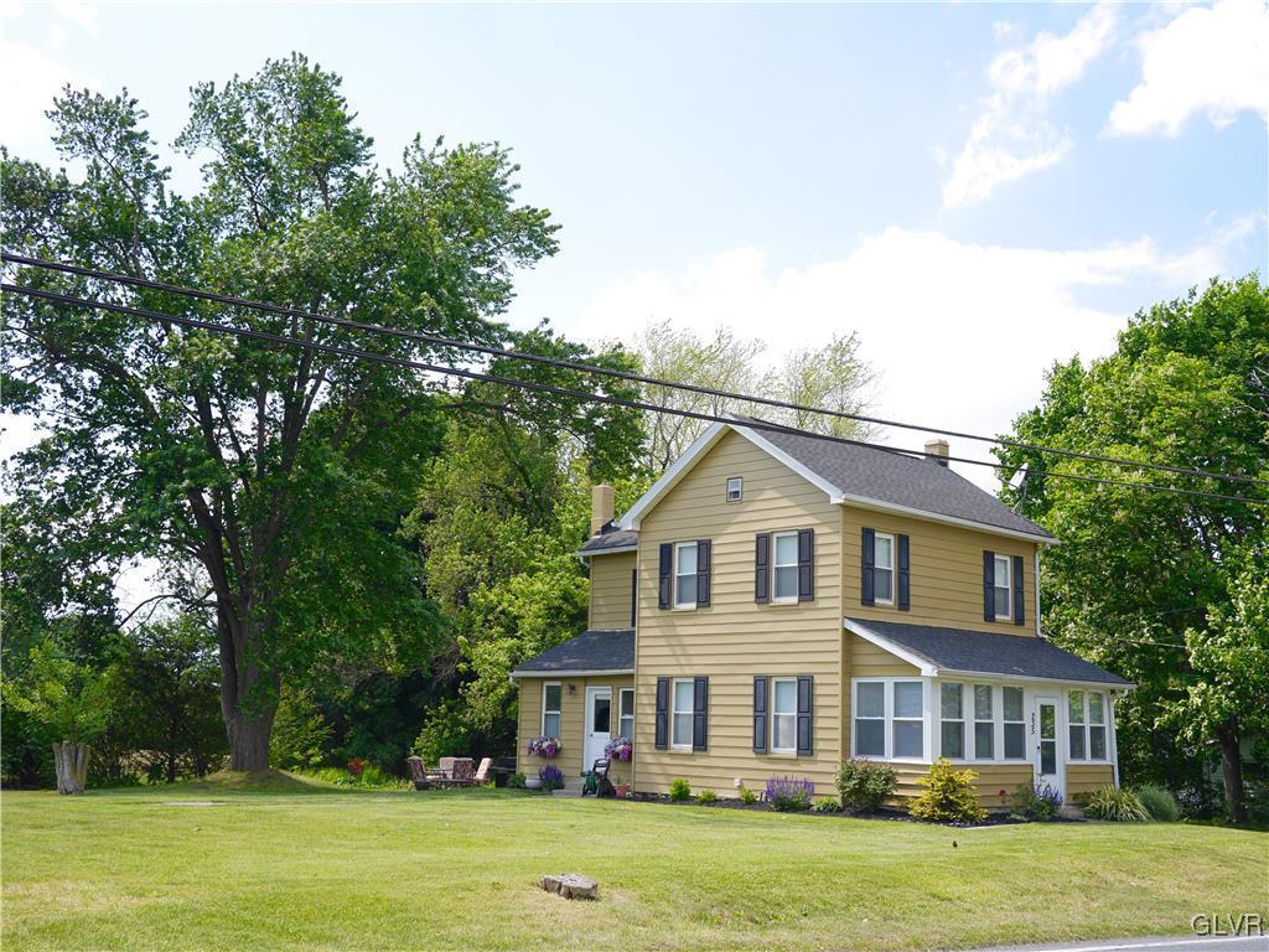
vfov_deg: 36.0
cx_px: 634
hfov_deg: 46.8
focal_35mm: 40
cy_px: 476
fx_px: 1466
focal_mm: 20
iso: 200
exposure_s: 1/800
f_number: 4.5
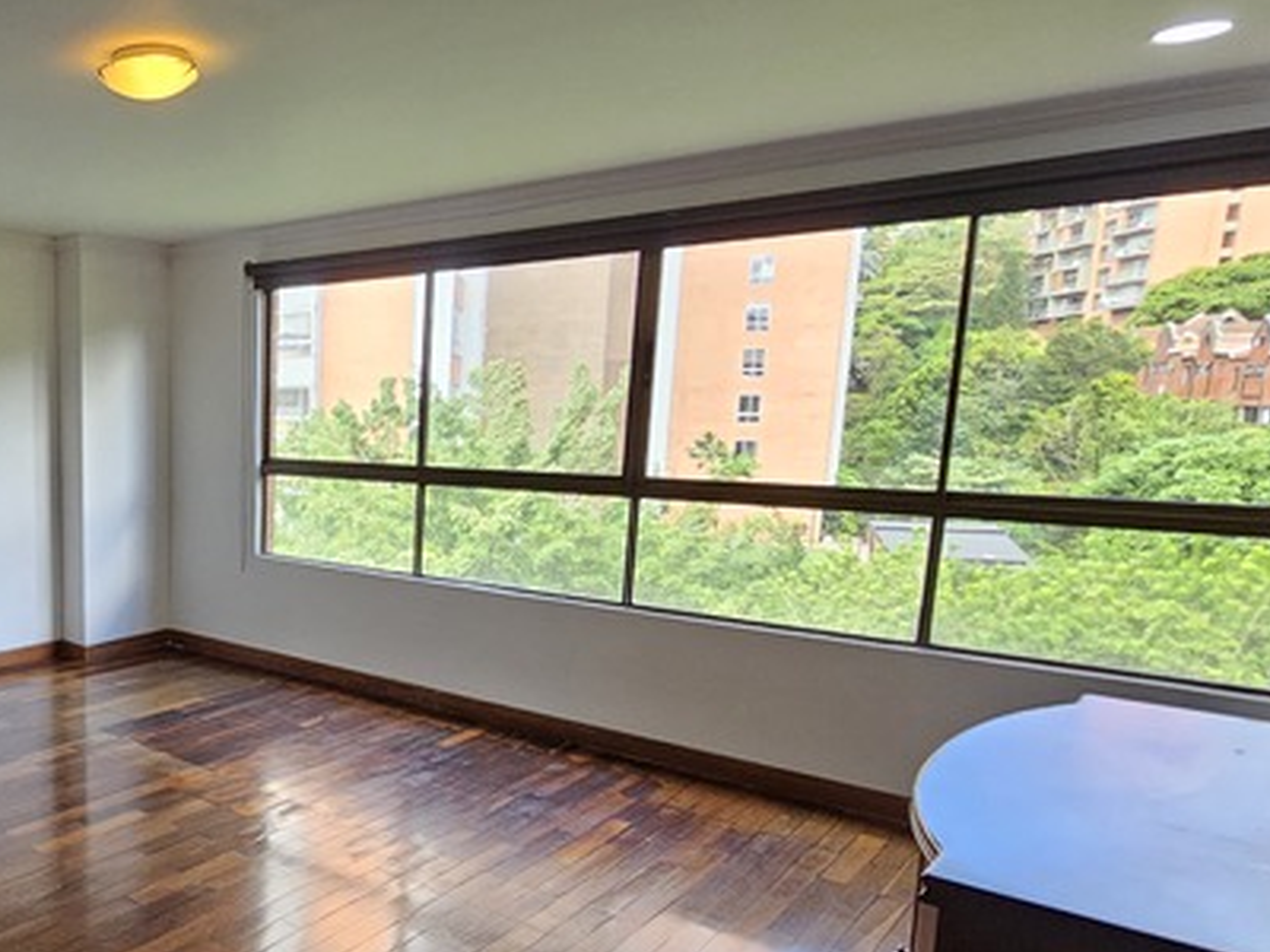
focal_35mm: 26
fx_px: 954
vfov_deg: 52.5
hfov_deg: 58.0
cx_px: 133
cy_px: 590
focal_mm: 2.2
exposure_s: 1/60
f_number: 2.2
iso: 64
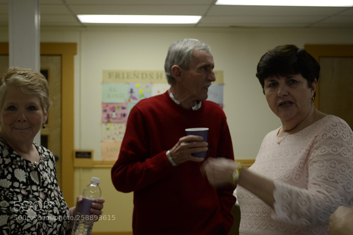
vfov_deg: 20.6
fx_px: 647
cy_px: 118
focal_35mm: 66
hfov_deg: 30.5
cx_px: 176
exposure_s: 1/25
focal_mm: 44
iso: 100
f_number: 5.3
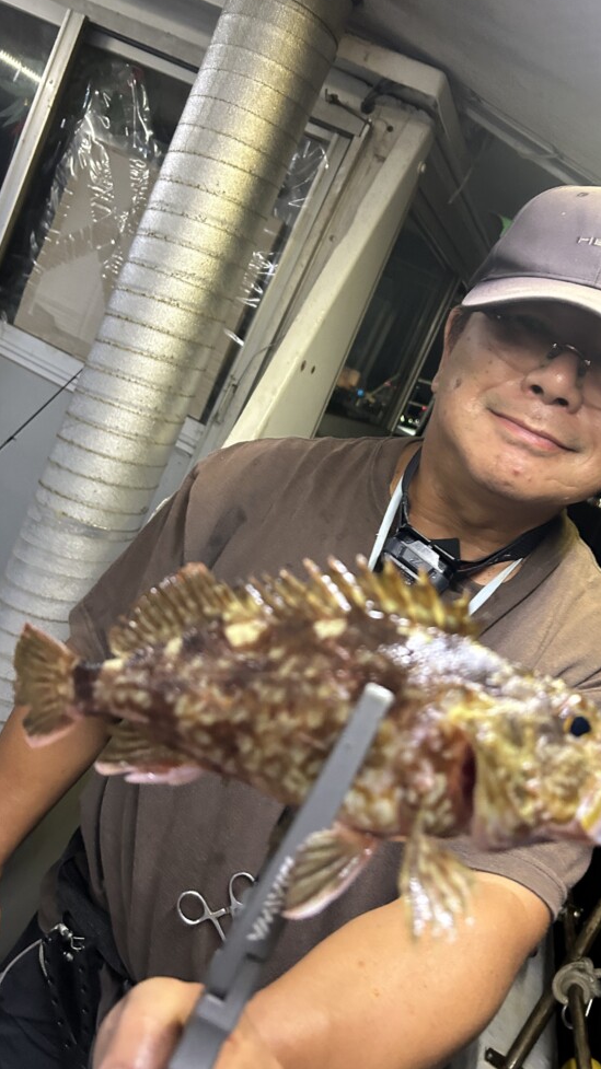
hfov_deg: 40.0
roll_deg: -25.2
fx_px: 822
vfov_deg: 66.1
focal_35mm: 29
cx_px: 356
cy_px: 531
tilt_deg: -9.3
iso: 640
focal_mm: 5.7
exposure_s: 1/30
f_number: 1.5
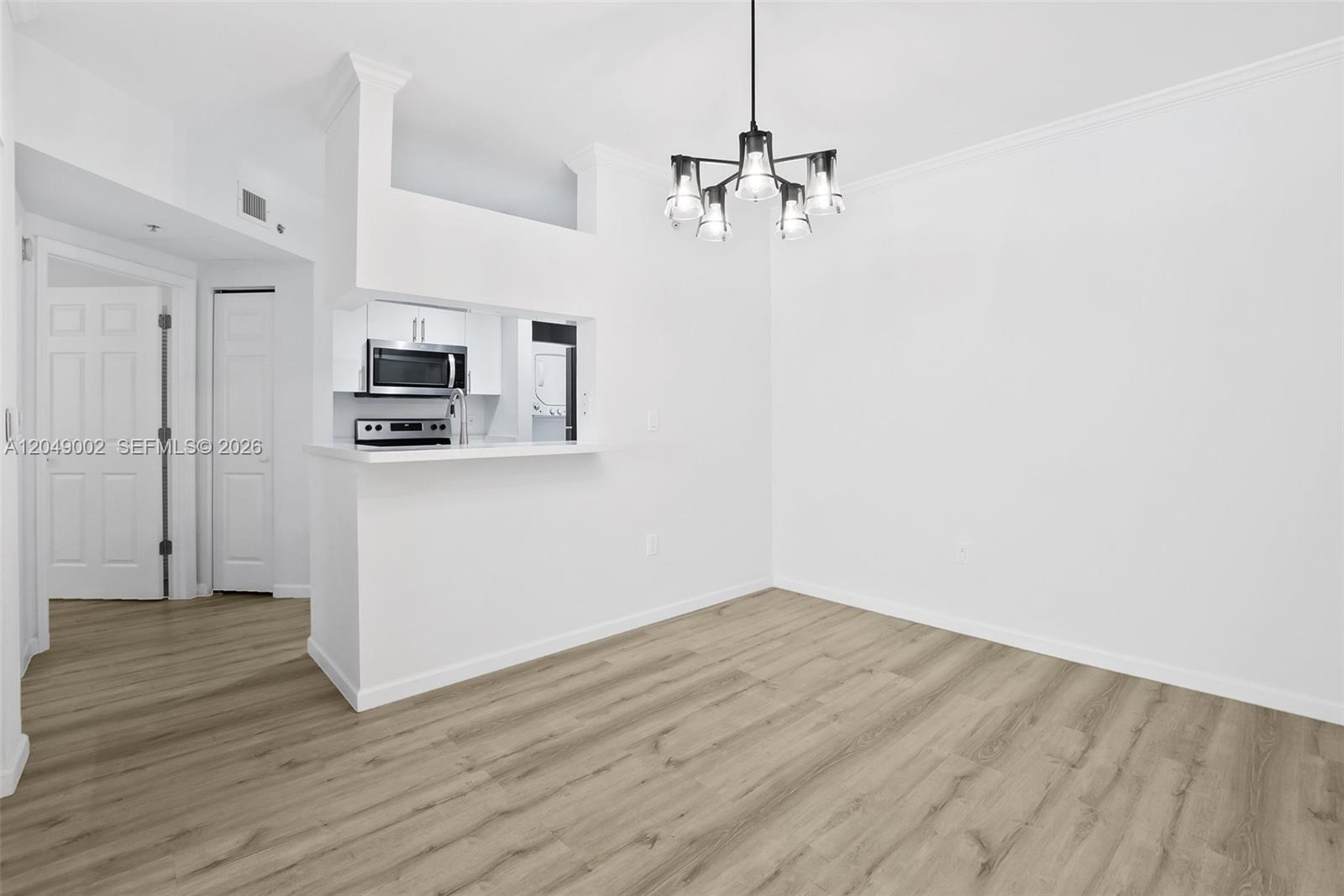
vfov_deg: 77.3
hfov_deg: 100.4
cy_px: 448
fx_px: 560
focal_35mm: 15
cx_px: 672
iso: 1000
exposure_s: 1/15
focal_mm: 10
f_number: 8
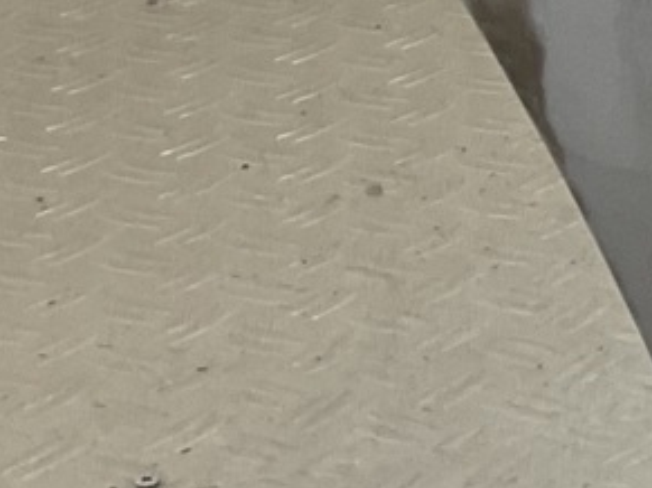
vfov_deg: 7.4
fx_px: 3784
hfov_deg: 8.0
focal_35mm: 201
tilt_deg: -22.3
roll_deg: -4.2
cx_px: 2146
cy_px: 4
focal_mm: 3
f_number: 1.8
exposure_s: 1/101
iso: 16
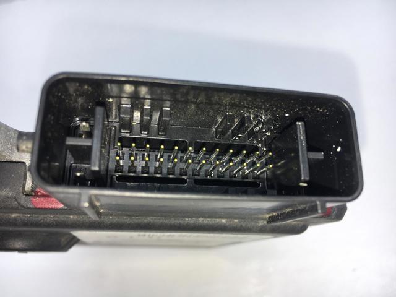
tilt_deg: -51.3
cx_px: 198
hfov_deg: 61.7
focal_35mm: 29
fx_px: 332
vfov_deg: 48.2
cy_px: 148
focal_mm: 4.15
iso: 25
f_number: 2.2
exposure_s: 1/239
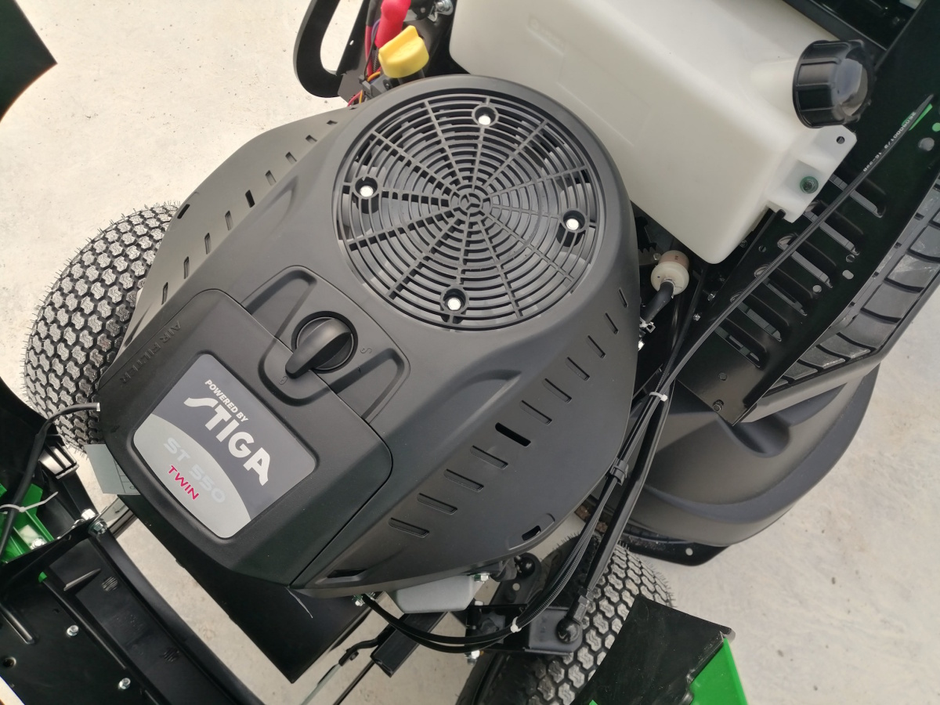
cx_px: 470
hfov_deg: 67.3
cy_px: 352
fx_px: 706
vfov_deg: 53.1
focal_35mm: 26
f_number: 1.8
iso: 50
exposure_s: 1/624
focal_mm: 3.62
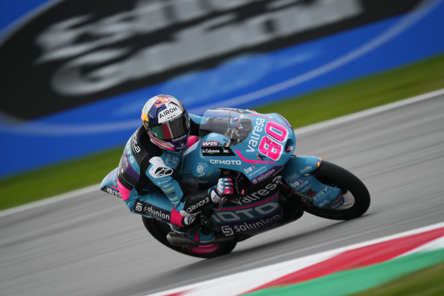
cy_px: 148
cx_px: 222
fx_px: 6929
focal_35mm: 562
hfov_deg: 3.7
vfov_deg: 2.4
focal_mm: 560
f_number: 4
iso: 800
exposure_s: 1/160
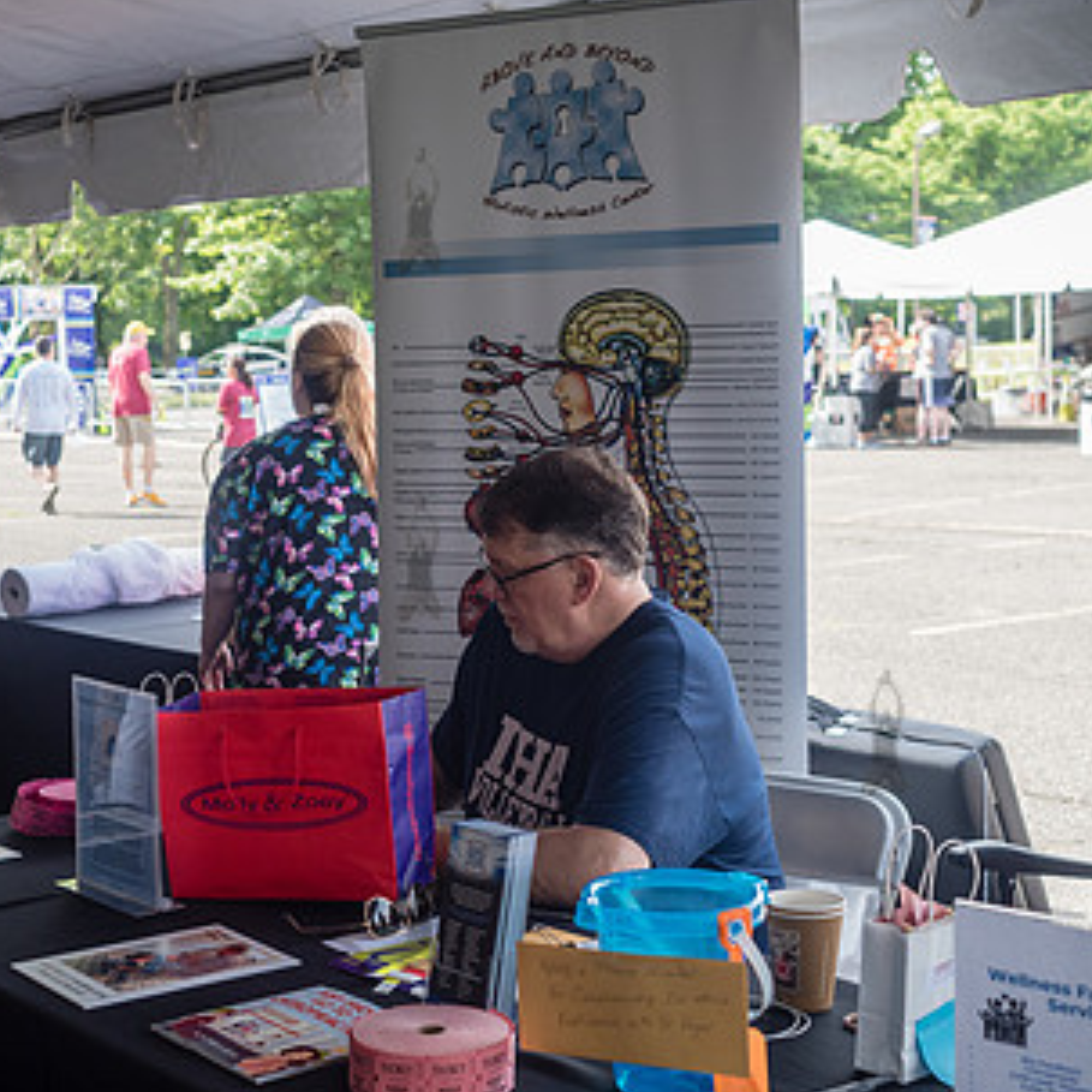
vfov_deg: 30.0
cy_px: 557
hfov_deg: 29.9
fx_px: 2034
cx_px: 418
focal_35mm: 57
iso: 400
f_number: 4
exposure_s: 1/500
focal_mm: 35
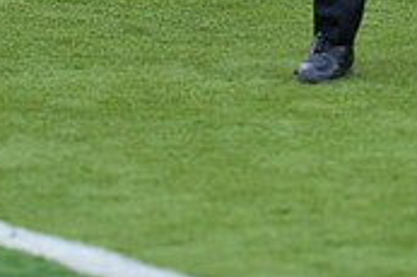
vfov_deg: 3.0
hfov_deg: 4.5
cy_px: -258
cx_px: 93
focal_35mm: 456
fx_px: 5277
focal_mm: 175
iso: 640
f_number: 4.5
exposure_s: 1/640
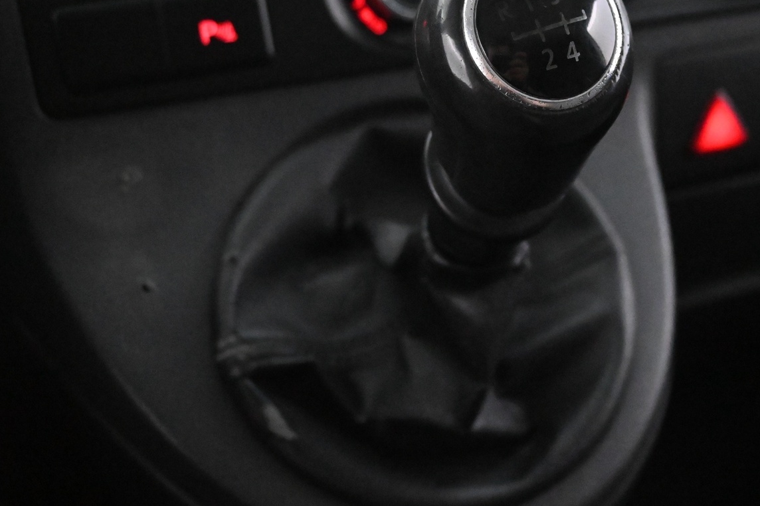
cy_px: 181
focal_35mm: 52
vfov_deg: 25.8
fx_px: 1099
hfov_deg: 37.7
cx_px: 512
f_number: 4.2
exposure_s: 1/40
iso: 12800
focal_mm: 24.5
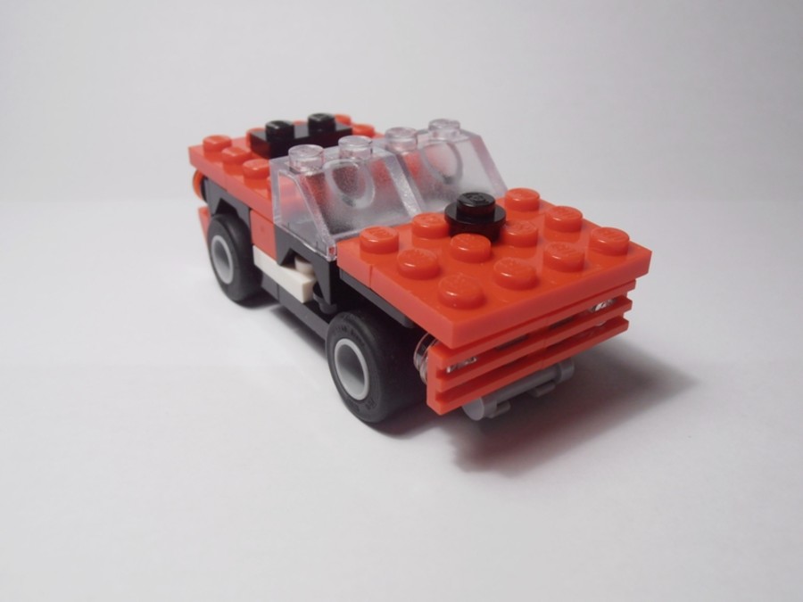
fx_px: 858
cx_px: 402
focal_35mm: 37
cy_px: 301
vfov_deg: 38.7
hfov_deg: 50.1
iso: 80
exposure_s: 1/50
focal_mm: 6.61
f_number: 3.9
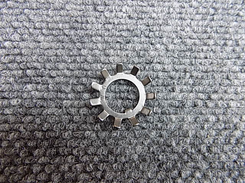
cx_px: 122
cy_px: 92
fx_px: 163
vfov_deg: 58.9
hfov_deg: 73.9
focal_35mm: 23
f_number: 3.1
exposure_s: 1/30
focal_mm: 4
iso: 180
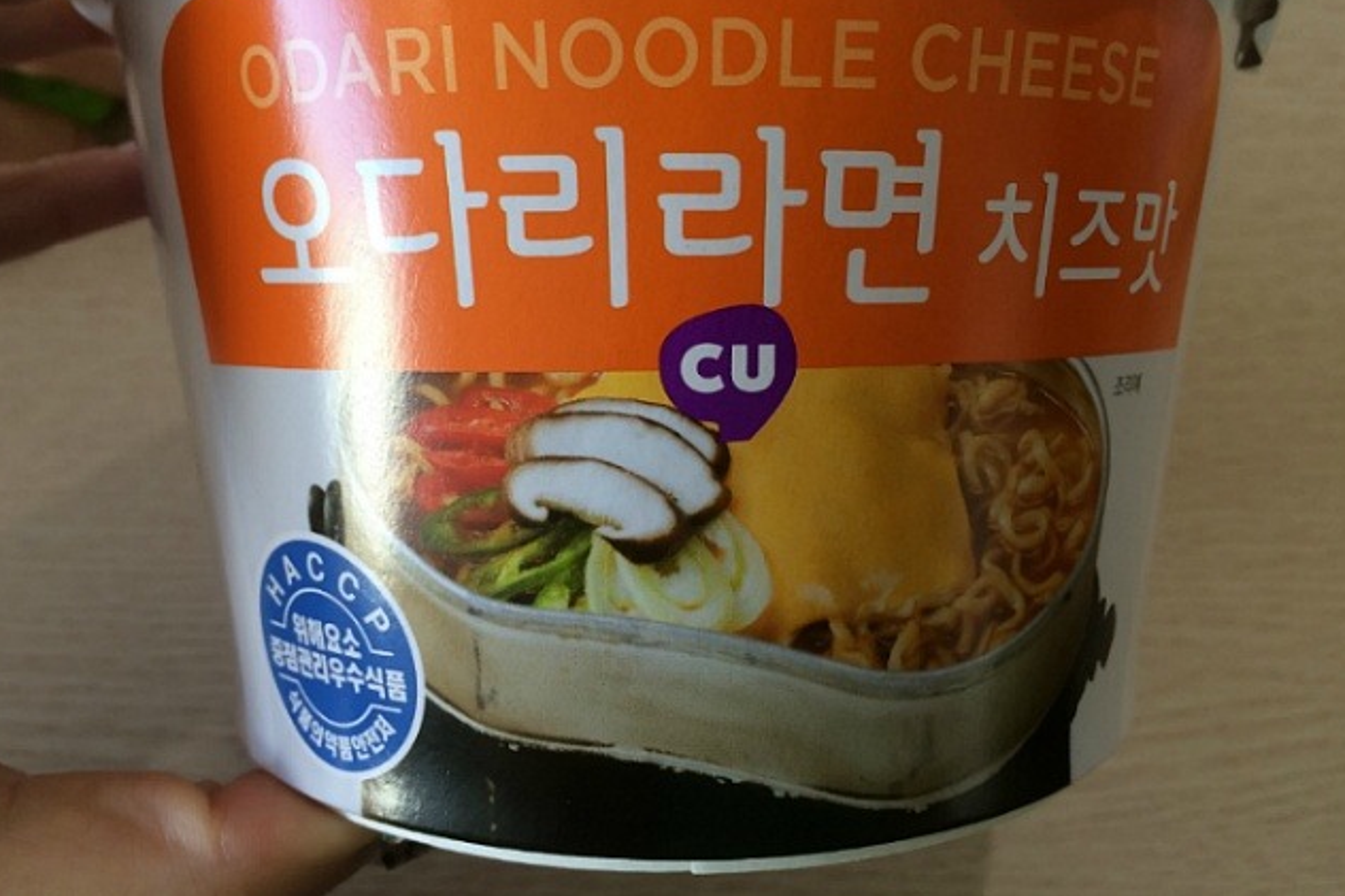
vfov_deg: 42.2
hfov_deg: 60.3
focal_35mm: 31
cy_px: 386
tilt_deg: -63.5
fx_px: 1158
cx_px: 668
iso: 40
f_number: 2.2
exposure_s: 1/40
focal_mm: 4.15
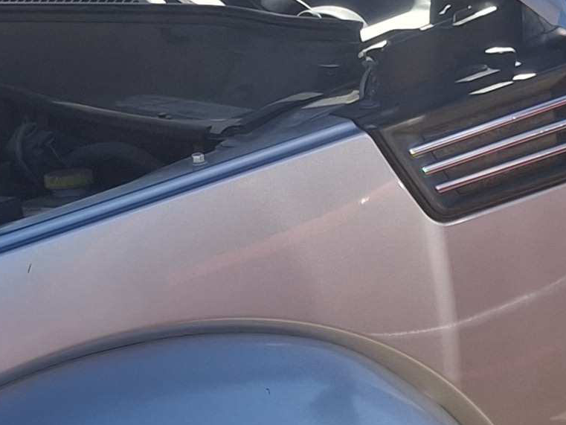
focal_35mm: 134
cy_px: 364
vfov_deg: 11.0
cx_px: 115
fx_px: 2191
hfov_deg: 14.6
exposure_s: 1/2801
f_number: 1.8
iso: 32
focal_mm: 4.69
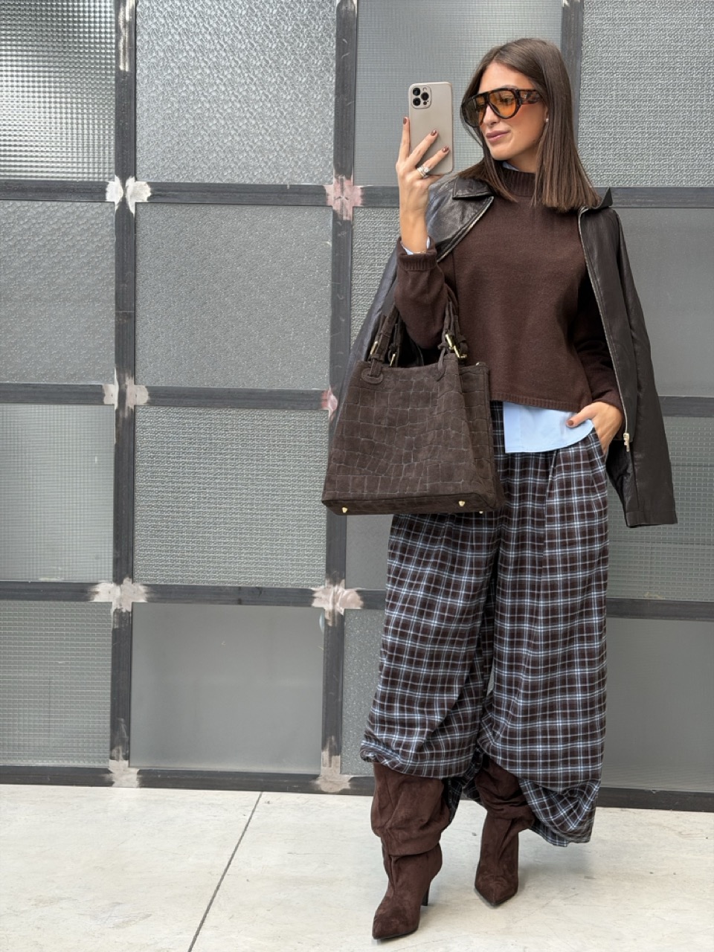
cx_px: 357
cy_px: 476
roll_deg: -0.6
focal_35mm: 48
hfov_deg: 30.3
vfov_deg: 39.7
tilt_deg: -4.6
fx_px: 1320
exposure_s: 1/60
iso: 200
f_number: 1.78
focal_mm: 6.76
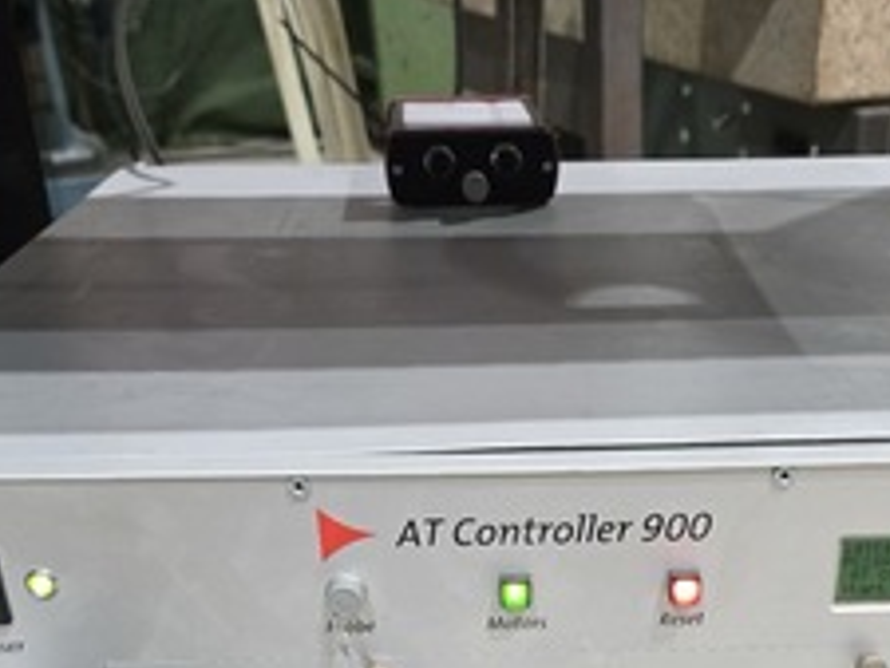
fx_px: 1312
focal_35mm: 51
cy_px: 729
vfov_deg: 26.4
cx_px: 542
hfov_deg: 37.3
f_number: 1.7
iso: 1000
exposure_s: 1/120
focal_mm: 6.3
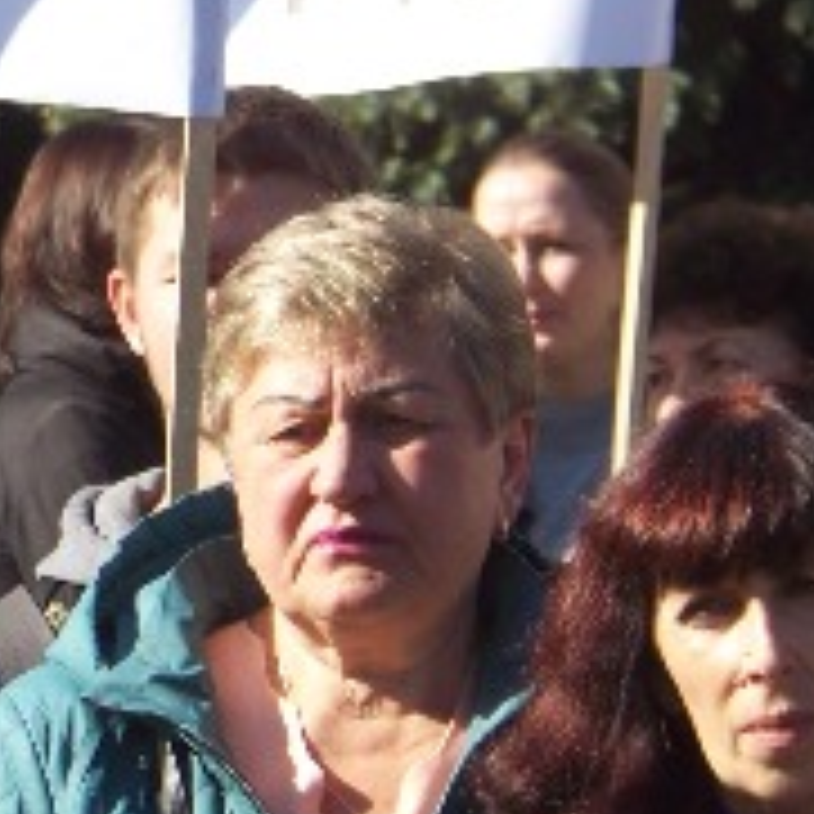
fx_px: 13302
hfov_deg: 3.5
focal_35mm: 500
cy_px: 238
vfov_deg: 3.5
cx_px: -18
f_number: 3.6
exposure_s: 1/500
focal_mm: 25.7
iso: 71
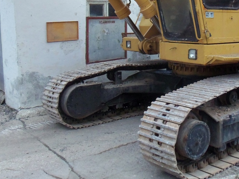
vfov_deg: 29.1
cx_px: 174
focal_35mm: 49
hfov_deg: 38.1
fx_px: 338
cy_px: 39
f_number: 3.4
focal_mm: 5.2
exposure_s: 1/30
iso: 200
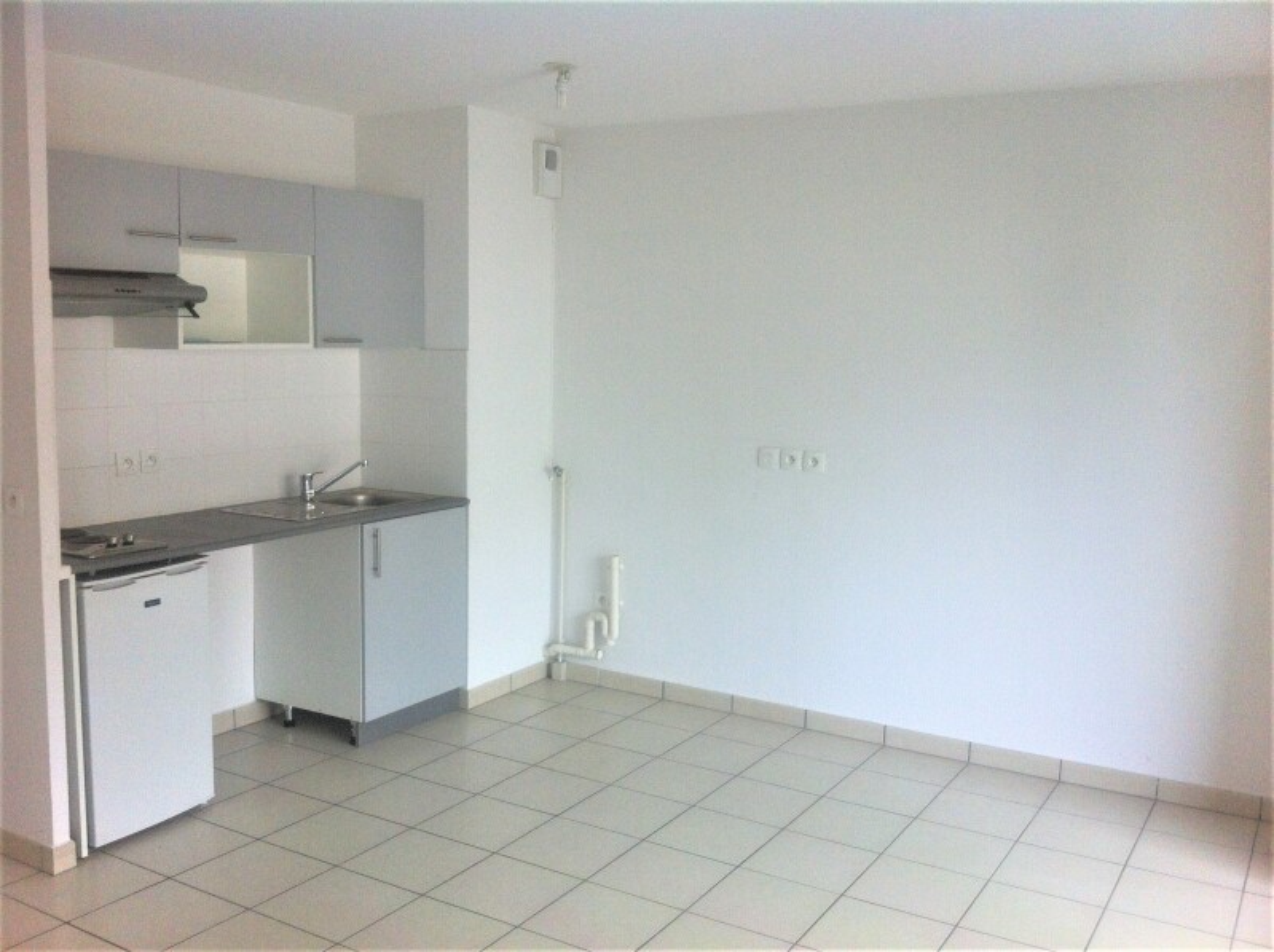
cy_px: 476
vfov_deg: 40.6
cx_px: 637
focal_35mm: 35
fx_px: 1286
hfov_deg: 52.7
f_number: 2.8
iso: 125
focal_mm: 3.85
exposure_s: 1/120
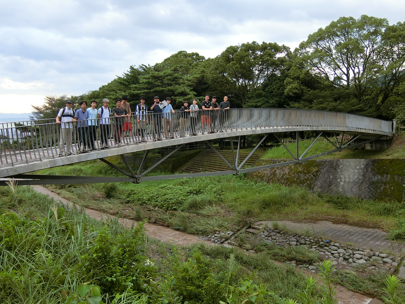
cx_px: 202
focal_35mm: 34
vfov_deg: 41.8
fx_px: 398
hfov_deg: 54.0
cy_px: 152
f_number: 3.4
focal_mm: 7.2
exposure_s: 1/125
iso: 80
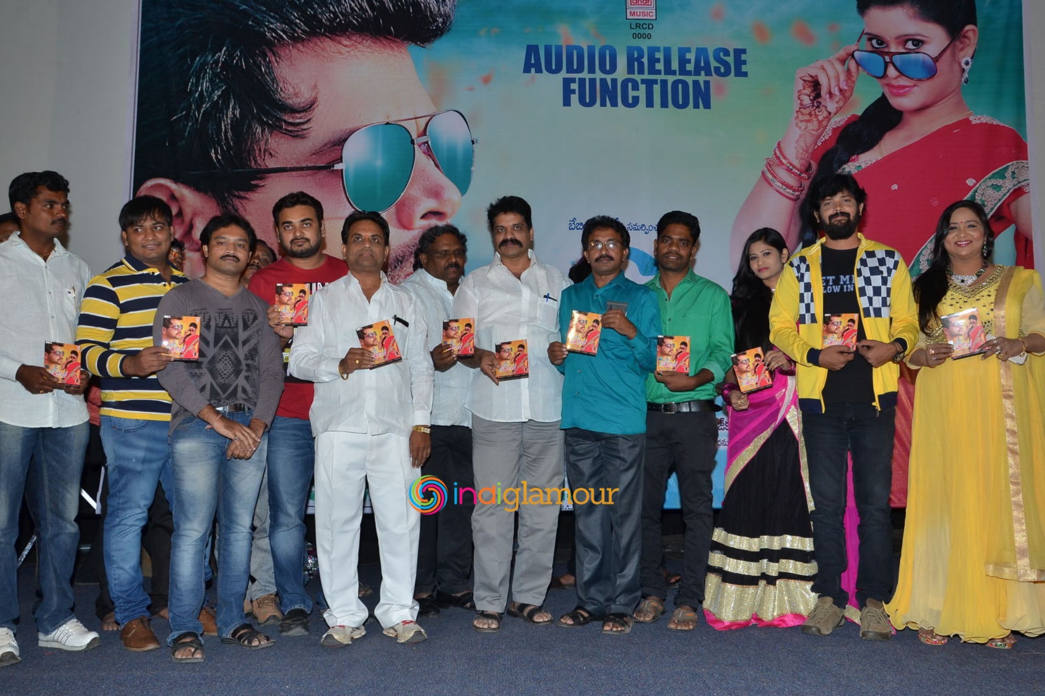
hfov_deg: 55.8
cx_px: 513
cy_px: 353
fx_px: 987
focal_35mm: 34
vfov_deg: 38.9
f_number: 6.3
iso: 500
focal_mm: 22
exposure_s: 1/125
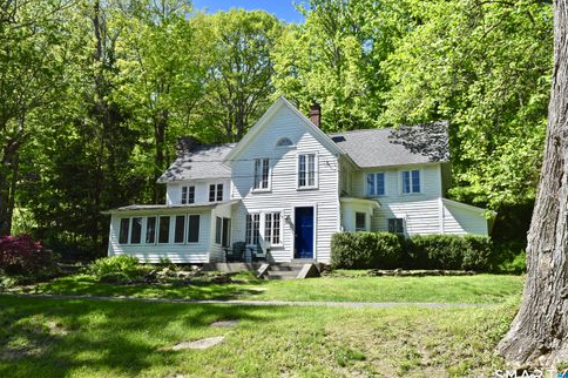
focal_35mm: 31
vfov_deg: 42.3
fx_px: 489
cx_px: 289
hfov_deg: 60.3
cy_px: 190
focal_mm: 20
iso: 200
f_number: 9
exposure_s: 1/320
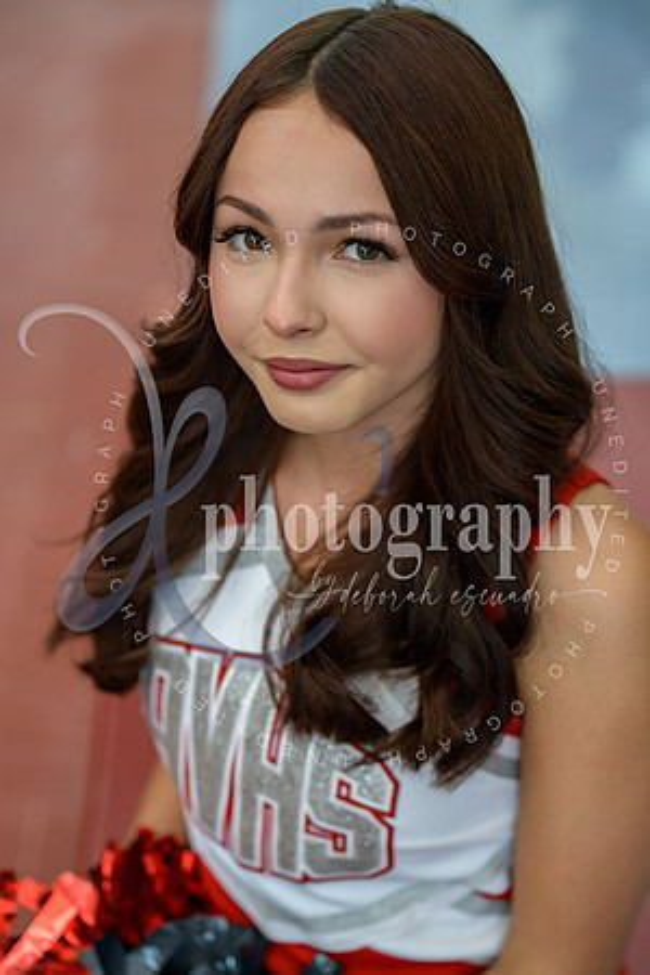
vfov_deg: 28.8
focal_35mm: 70
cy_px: 488
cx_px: 325
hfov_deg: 19.5
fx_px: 1896
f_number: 2.8
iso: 250
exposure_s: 1/125
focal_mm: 70
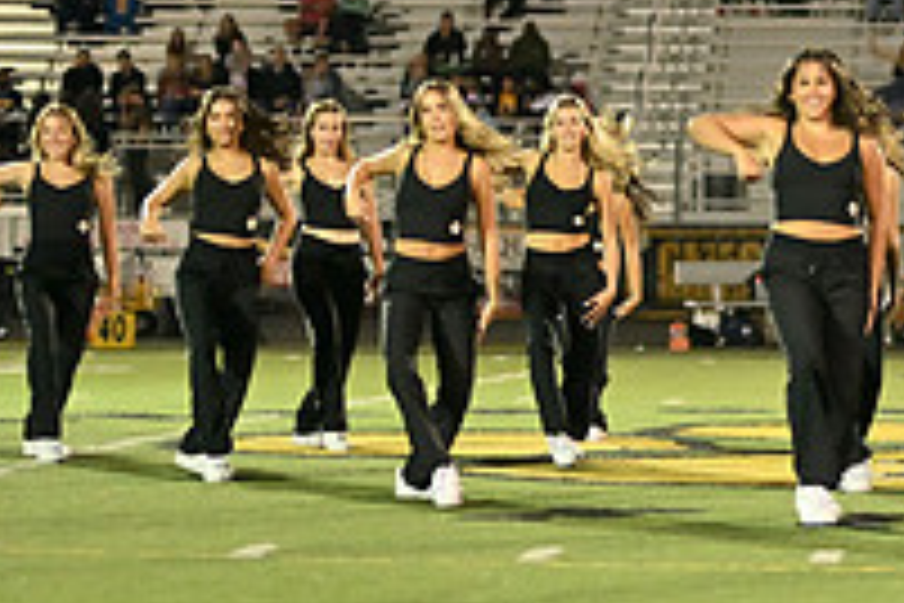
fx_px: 5424
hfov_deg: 9.4
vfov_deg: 6.4
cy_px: 364
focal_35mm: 216
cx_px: 1156
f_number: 1.2
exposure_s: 1/500
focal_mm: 50
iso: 450
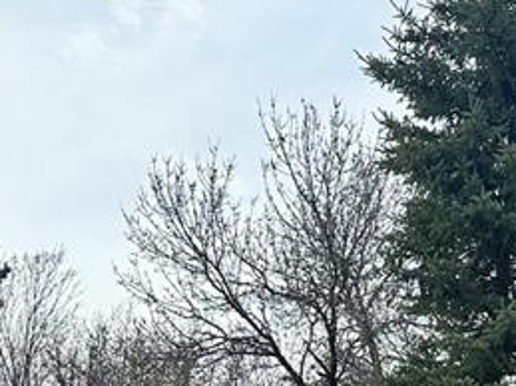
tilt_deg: +2.8
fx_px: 1415
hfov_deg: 20.6
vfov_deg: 14.4
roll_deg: -0.5
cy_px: 607
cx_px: 173
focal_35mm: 95
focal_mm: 6.86
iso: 80
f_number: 1.78
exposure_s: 1/4762
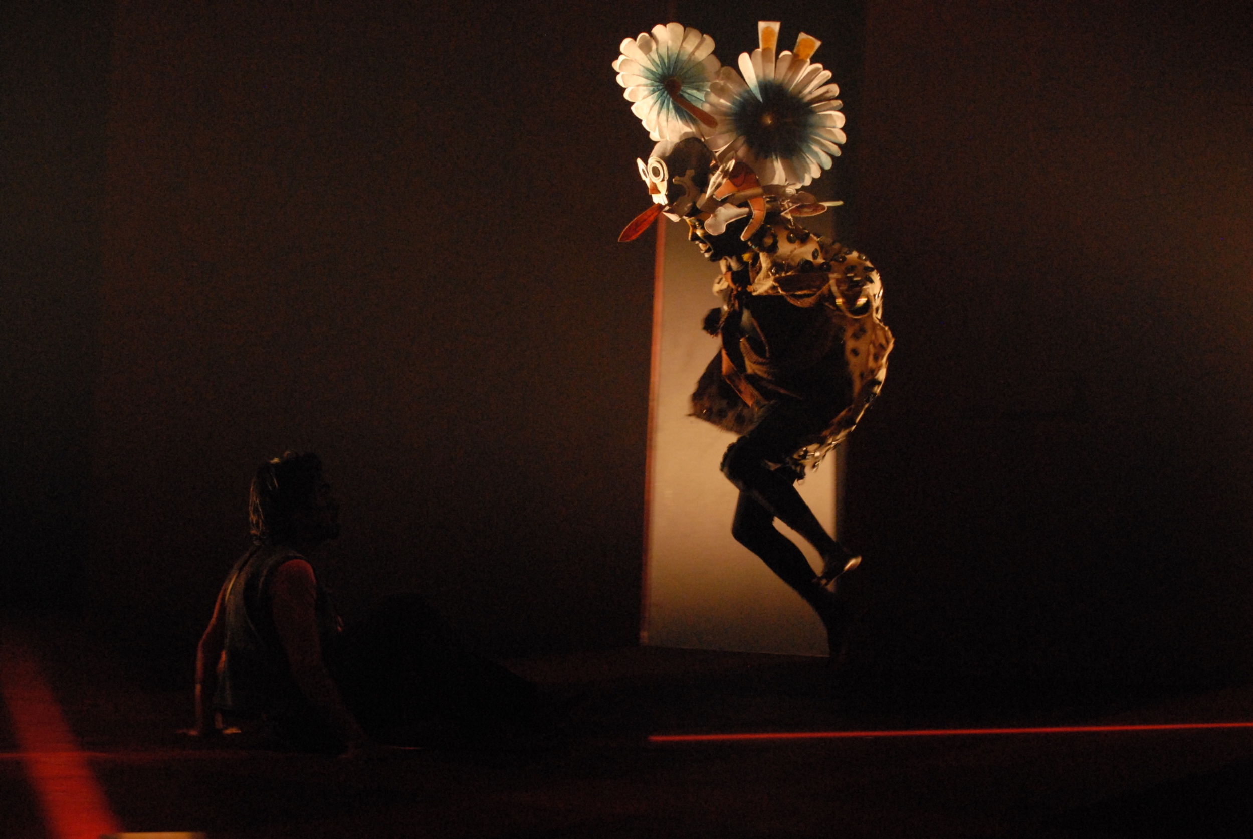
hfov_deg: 15.9
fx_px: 4495
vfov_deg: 10.7
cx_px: 626
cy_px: 420
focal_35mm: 129
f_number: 5
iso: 1600
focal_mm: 86
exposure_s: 1/80
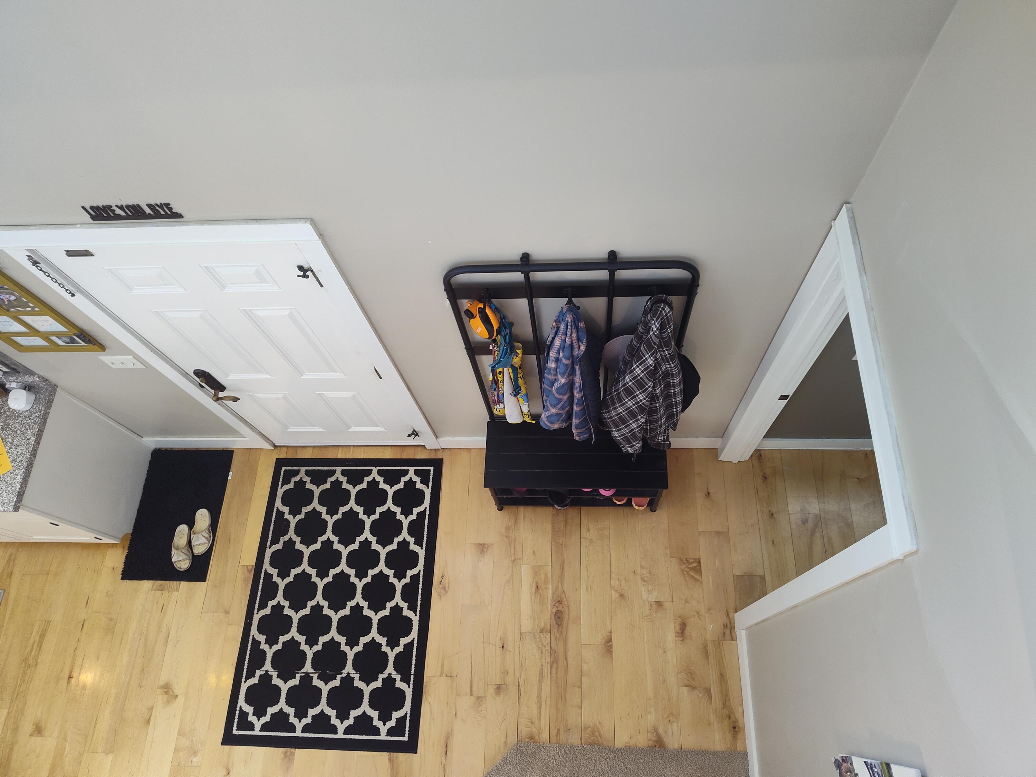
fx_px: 688
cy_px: 388
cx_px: 518
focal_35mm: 23
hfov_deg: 73.9
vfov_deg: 58.9
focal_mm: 5.56
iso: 681
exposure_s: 1/60
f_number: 1.8
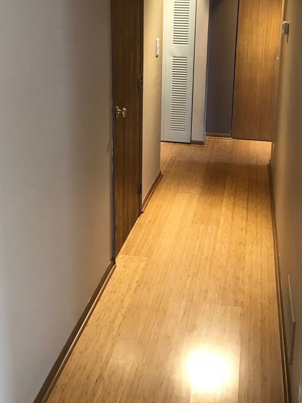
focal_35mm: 42
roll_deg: -0.4
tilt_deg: -13.7
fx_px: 489
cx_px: 161
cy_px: 125
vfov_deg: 44.0
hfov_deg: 34.3
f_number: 1.8
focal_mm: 3.99
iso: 40
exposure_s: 1/15
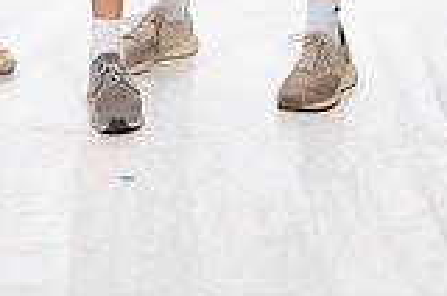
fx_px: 1747
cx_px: 103
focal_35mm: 141
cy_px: -299
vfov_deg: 9.1
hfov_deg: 14.5
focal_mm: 50
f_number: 7.1
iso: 640
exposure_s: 1/250
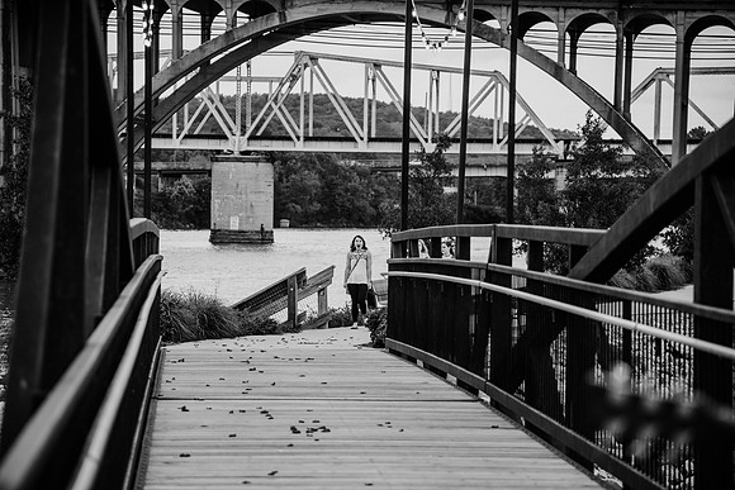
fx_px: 2450
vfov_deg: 11.4
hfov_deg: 17.1
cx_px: 368
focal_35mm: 120
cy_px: 245
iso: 400
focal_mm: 120
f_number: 4
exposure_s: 1/640
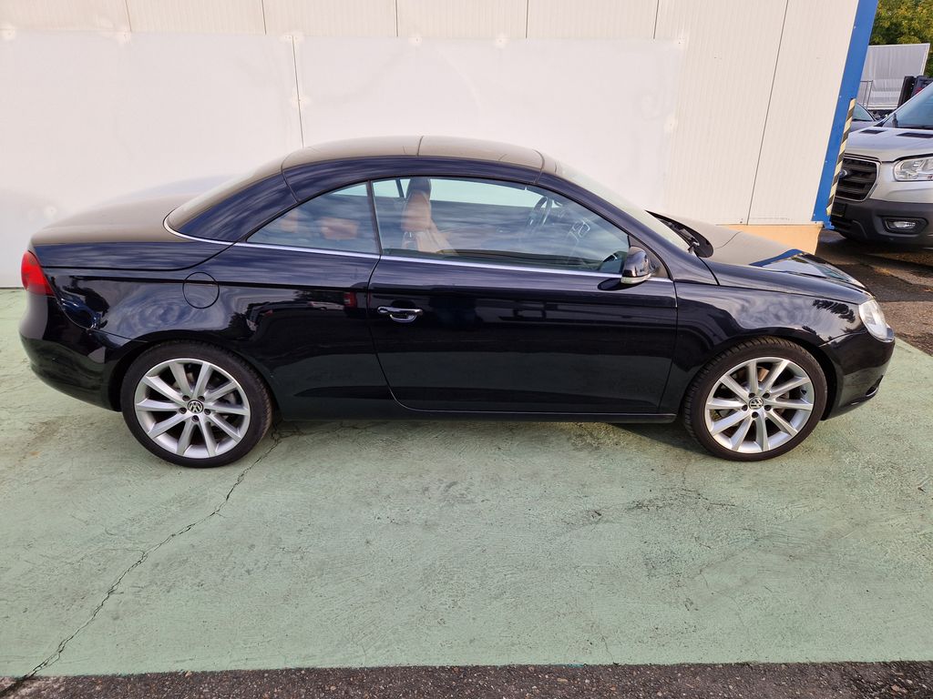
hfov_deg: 73.9
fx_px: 620
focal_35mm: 23
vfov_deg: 58.9
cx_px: 466
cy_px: 350
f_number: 1.8
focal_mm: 5.4
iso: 50
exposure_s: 1/324
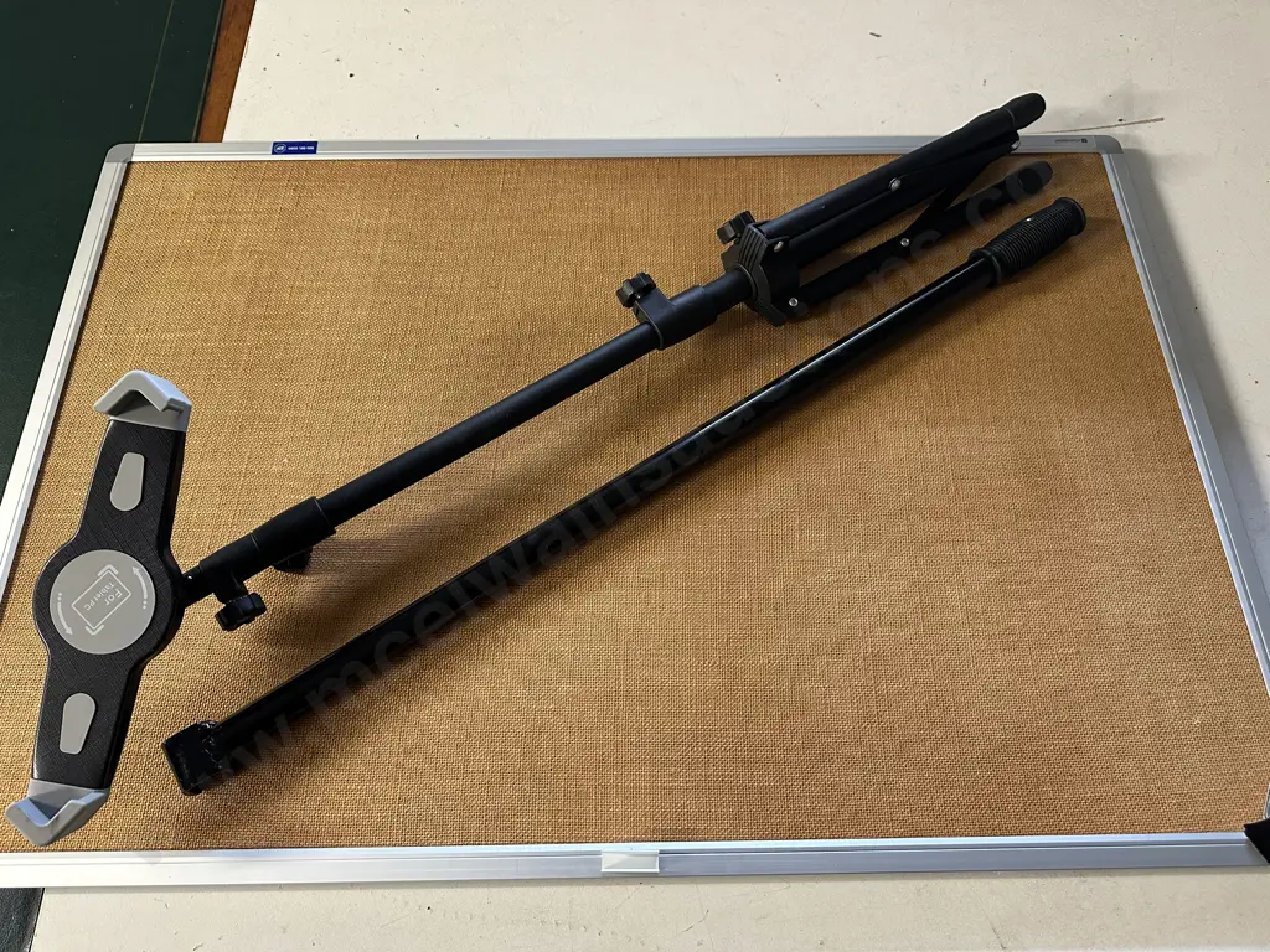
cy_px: 476
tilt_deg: -64.6
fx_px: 881
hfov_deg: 71.6
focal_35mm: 24
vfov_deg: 56.8
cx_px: 635
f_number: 1.78
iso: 320
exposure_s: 1/50
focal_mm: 6.86
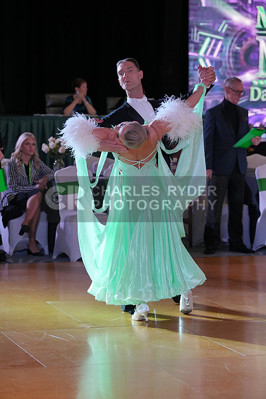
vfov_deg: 17.8
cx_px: 133
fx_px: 1274
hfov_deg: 11.9
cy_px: 200
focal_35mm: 115
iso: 2500
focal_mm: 115
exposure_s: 1/400
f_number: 4
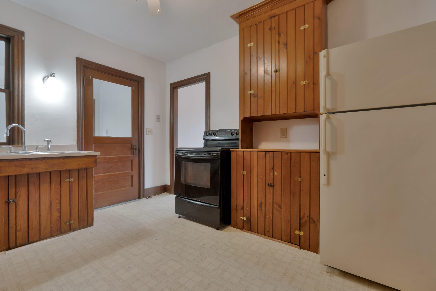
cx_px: 218
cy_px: 146
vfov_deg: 73.8
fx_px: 194
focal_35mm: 16
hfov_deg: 96.7
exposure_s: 1/60
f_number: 8
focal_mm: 16
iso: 800
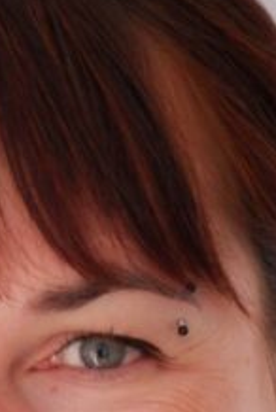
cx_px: 18
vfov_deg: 6.3
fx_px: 3657
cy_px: 716
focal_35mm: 319
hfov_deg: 4.3
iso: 2500
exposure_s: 1/100
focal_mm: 45
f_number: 5.6
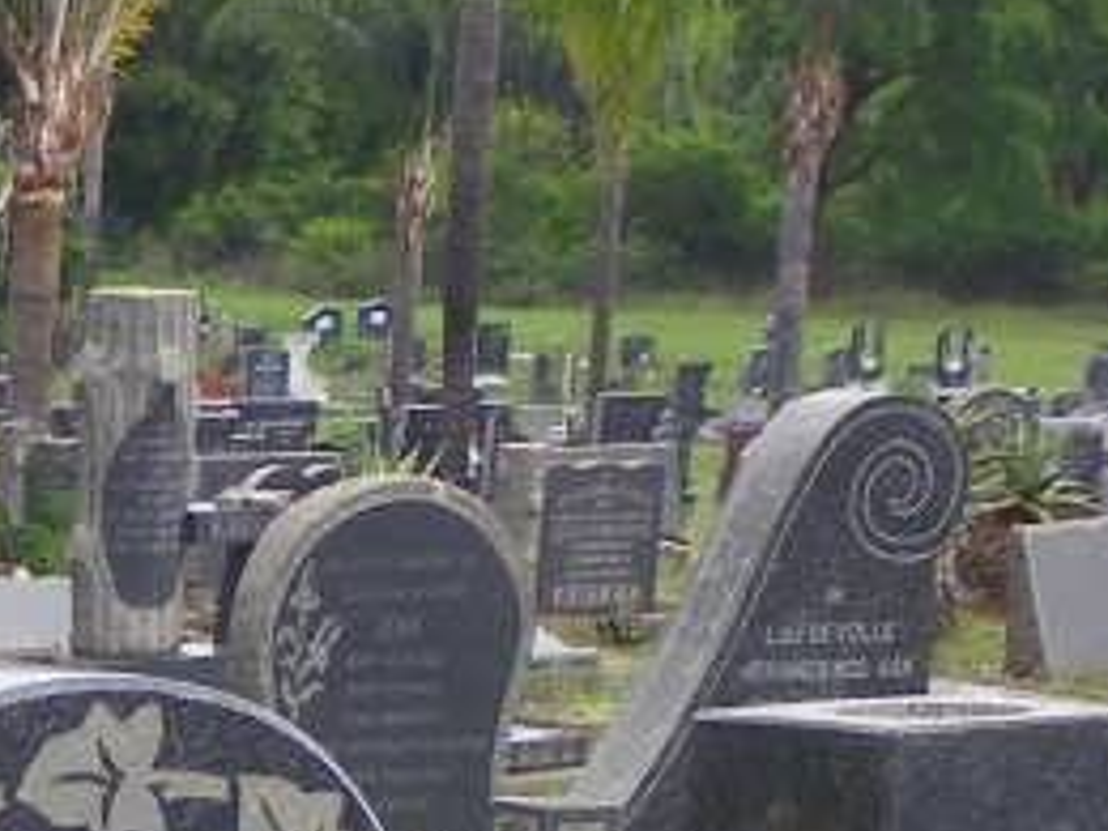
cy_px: 1862
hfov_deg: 8.9
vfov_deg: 6.7
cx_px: -1040
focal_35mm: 212
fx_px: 6786
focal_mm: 8.2
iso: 64
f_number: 4
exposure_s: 1/160
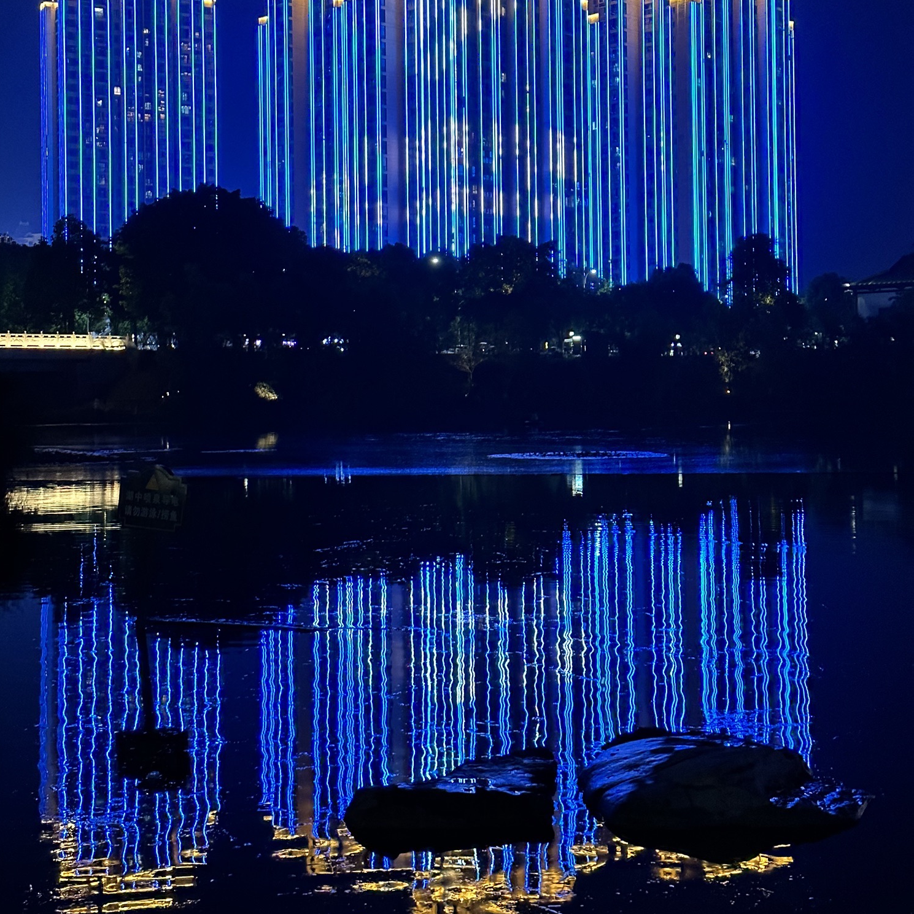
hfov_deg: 30.0
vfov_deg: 29.9
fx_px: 1703
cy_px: 341
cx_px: 454
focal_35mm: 57
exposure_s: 1/36
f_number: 1.78
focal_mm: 6.86
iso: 500
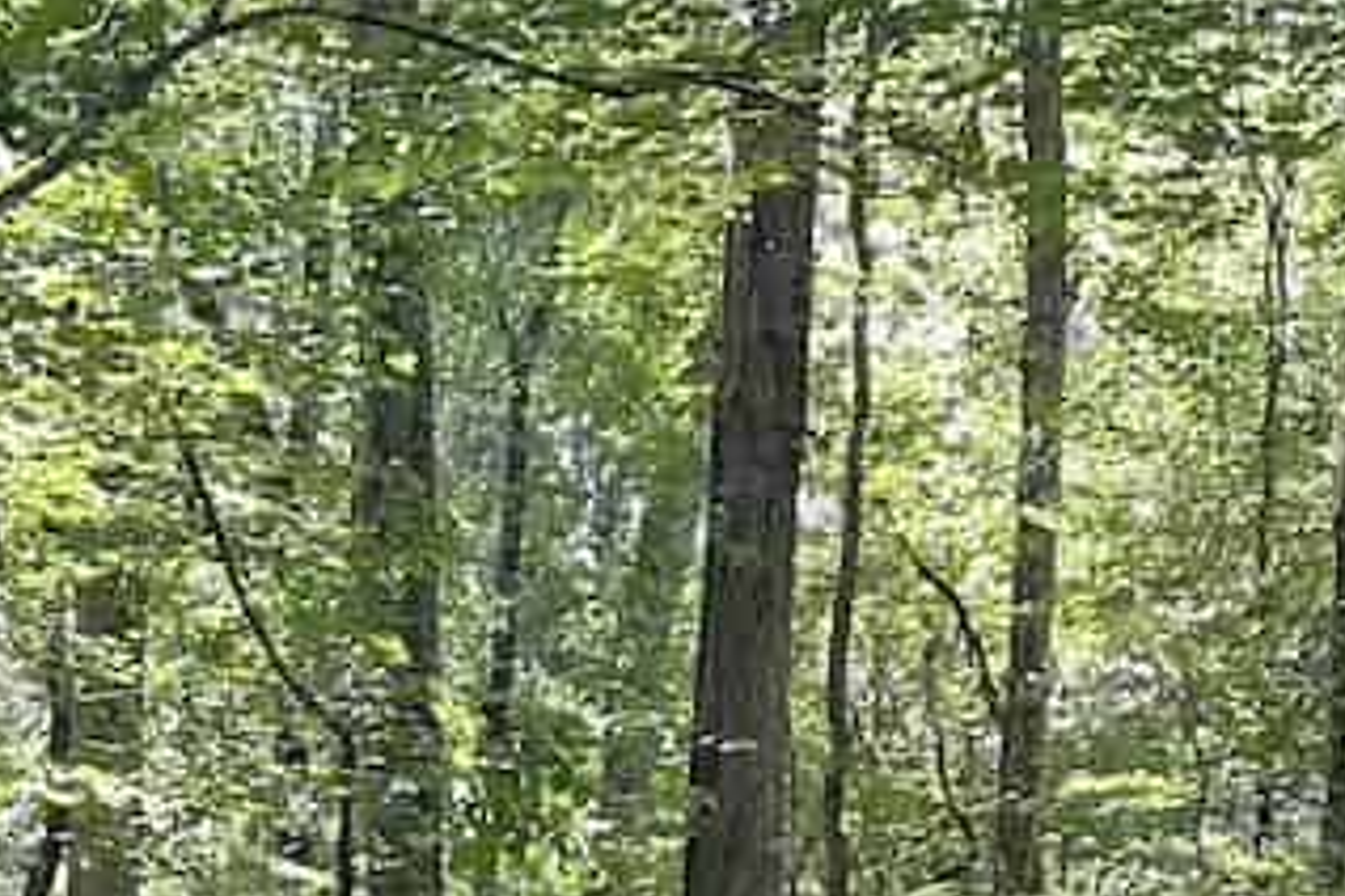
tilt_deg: -3.5
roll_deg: -1.1
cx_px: 283
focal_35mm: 102
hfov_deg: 19.8
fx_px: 3811
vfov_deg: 12.5
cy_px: 1522
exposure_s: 1/100
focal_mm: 4.2
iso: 125
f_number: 1.6
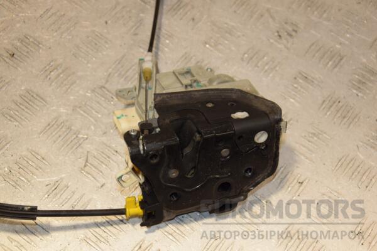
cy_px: 126
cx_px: 188
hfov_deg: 29.9
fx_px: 707
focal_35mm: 68
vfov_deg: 20.2
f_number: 5.6
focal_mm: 45
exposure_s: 1/200
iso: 800
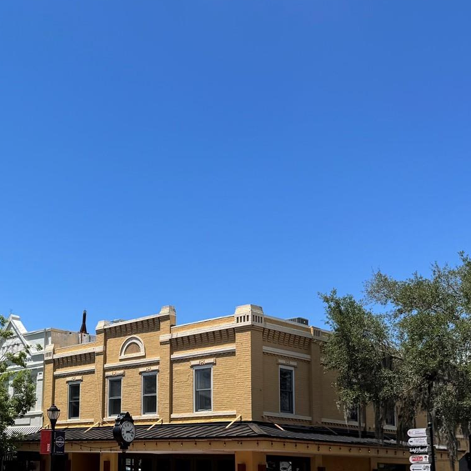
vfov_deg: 36.6
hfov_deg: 36.3
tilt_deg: +8.6
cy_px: 356
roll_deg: -1.9
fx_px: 693
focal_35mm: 45
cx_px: 93
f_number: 1.78
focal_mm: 6.76
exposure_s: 1/4310
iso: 80
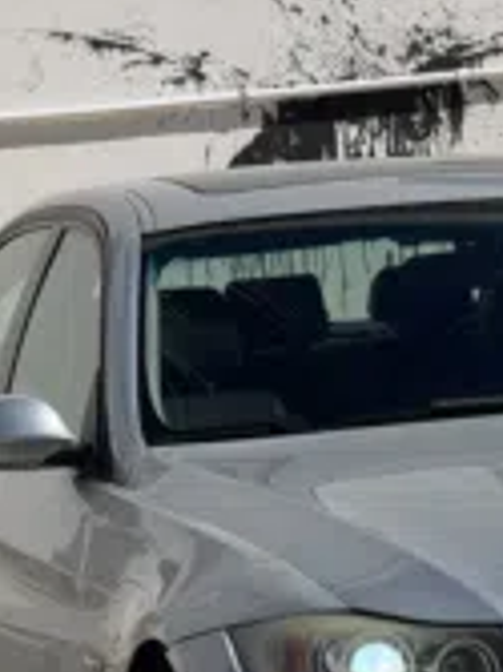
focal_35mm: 288
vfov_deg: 6.9
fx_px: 5587
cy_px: 543
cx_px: 600
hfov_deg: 5.1
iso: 50
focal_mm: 15.66
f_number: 2.8
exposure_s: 1/3195
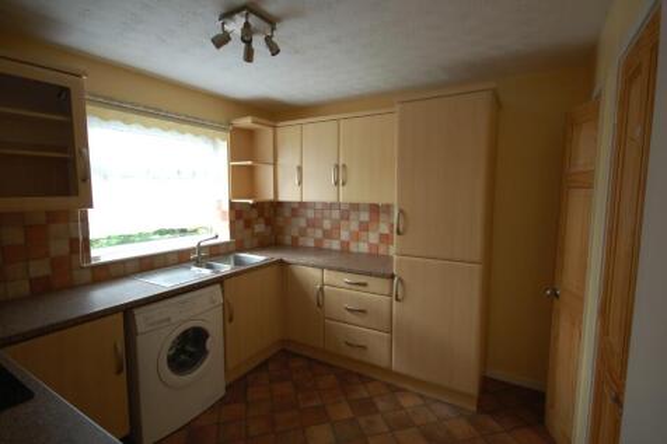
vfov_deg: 67.3
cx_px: 334
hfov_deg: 90.0
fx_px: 333
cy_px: 222
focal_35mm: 18
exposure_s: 1/80
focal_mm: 12
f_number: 4.5
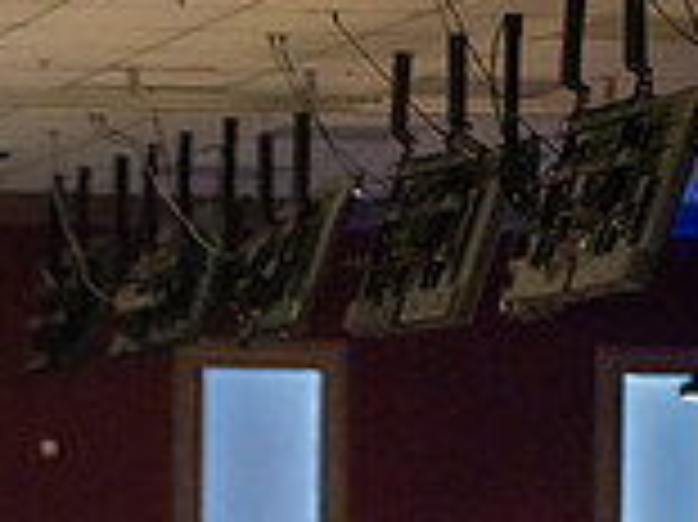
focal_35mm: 404
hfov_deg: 4.9
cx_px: 261
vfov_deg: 3.7
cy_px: 922
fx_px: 8140
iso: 4000
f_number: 2.8
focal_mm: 145
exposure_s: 1/1000
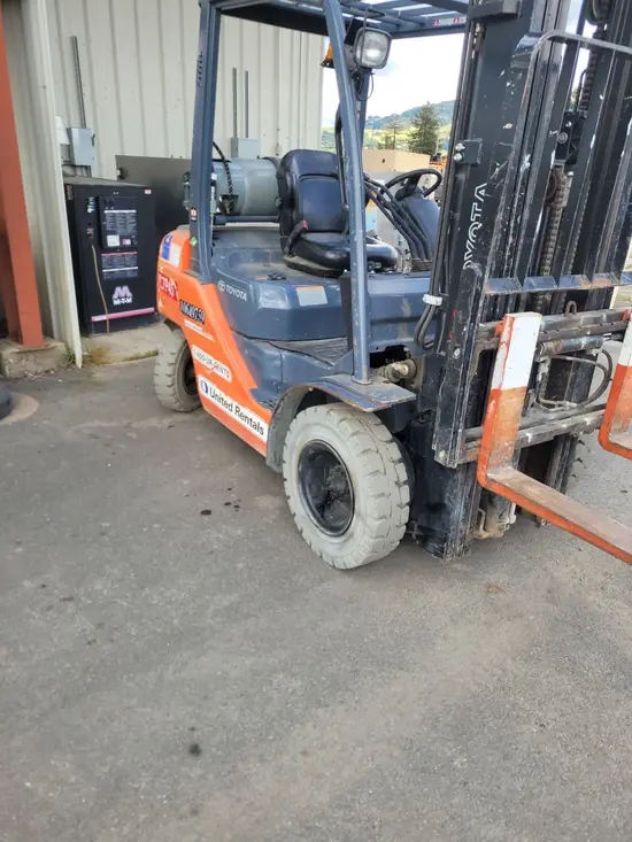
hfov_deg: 53.1
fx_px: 633
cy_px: 421
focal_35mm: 26
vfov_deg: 67.3
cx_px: 316
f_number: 1.8
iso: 40
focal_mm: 5.4
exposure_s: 1/476
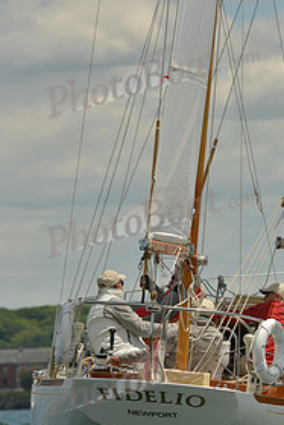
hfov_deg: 2.8
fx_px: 5873
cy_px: 275
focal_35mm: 497
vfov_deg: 4.1
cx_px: 340
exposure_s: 1/1000
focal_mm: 240
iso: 200
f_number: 7.1
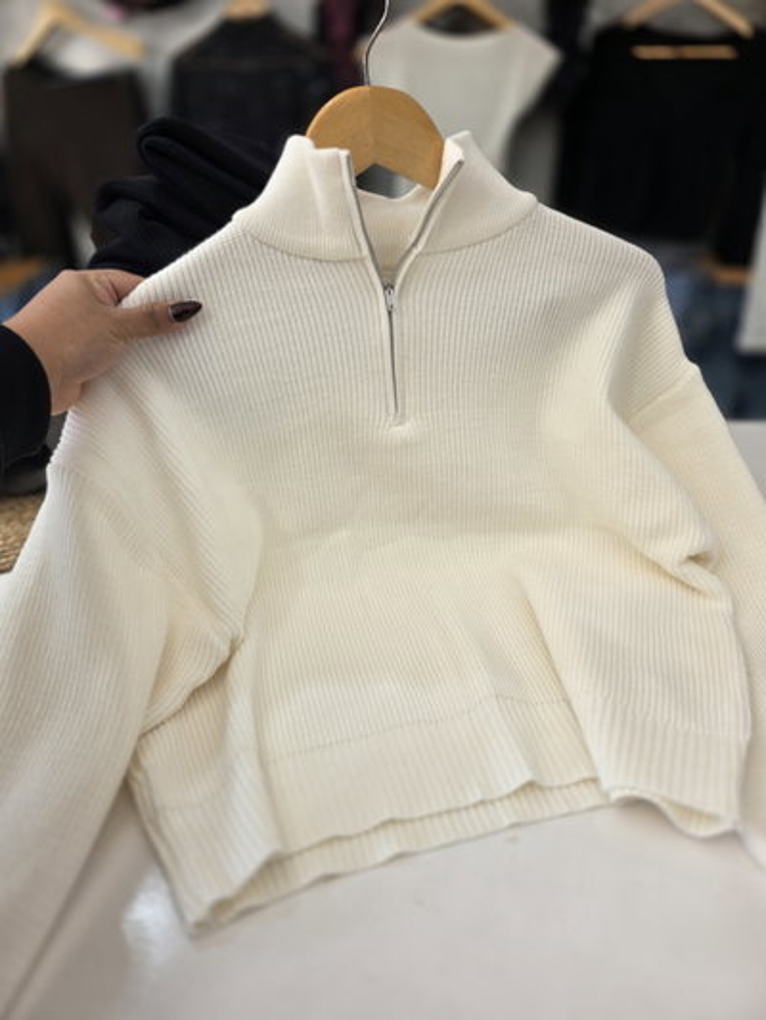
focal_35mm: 23
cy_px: 510
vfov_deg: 73.9
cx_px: 383
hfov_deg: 58.9
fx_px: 678
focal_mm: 6.3
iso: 50
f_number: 1.7
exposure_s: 1/100
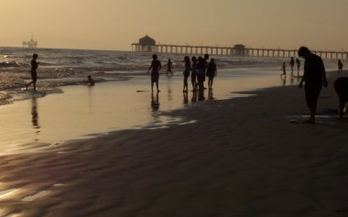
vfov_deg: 10.5
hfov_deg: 16.8
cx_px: 173
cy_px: 90
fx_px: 1175
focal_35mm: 124
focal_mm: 16.8
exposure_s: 1/750
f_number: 9.5
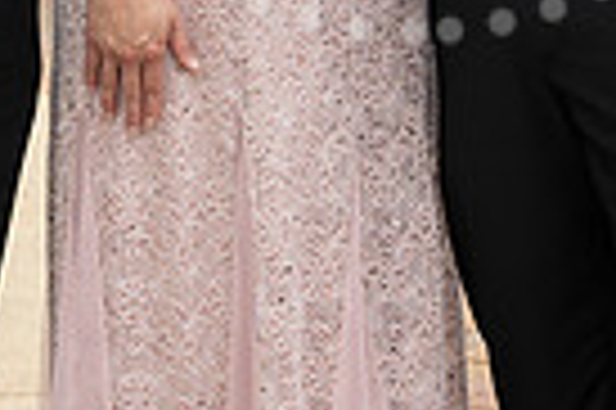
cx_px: 414
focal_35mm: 216
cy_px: -394
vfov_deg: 6.2
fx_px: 3692
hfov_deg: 9.5
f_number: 5.6
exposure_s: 1/250
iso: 250
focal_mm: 51
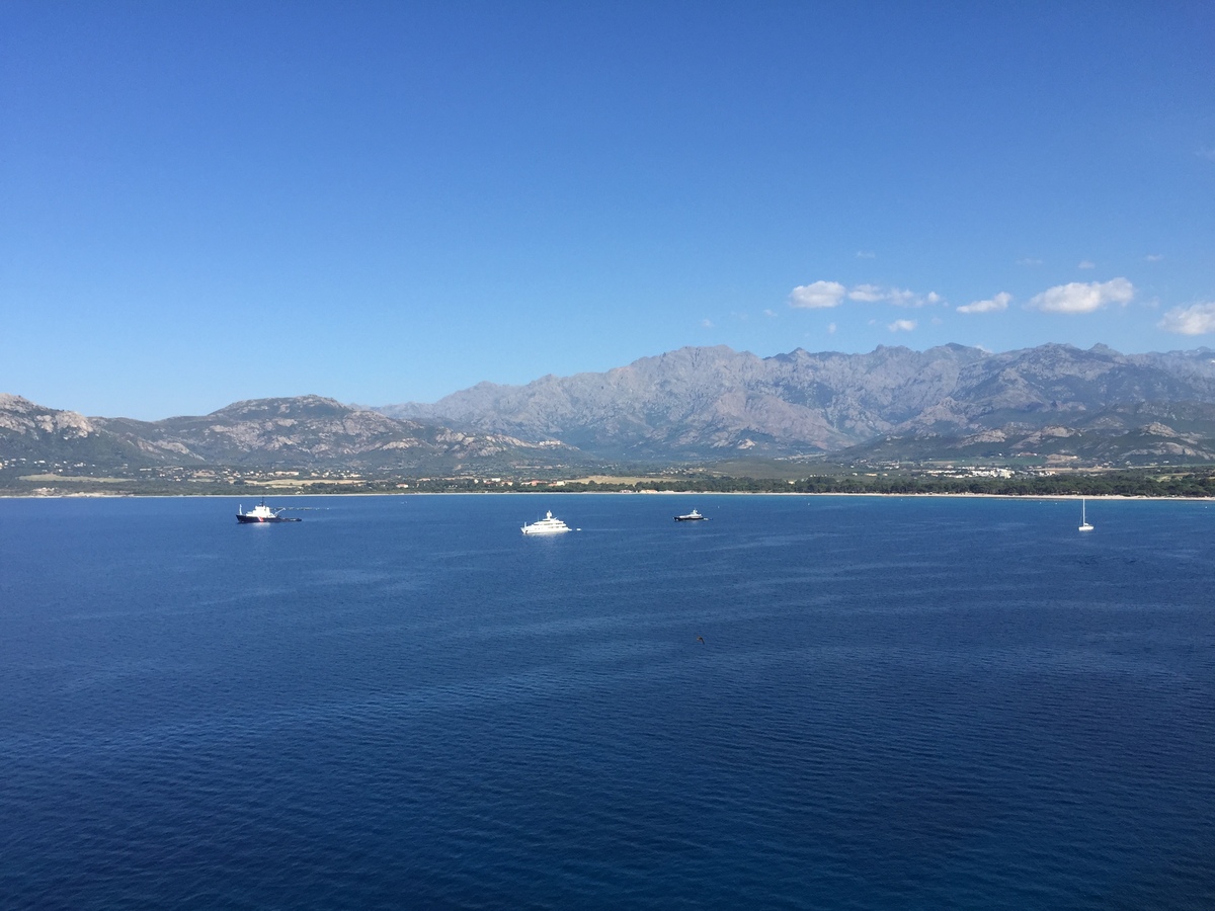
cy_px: 456
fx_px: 1018
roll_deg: -0.4
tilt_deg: +0.8
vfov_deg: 48.2
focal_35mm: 29
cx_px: 608
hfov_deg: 61.7
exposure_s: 1/2198
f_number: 2.2
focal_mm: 4.15
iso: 32
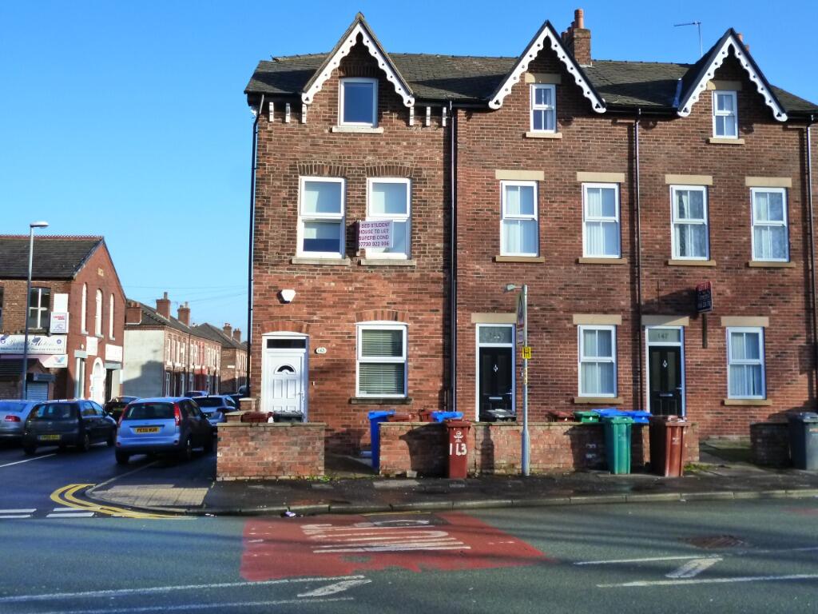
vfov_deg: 39.7
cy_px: 307
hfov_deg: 51.4
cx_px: 409
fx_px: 851
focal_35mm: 36
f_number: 3.5
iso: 250
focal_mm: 6.4
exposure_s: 1/400
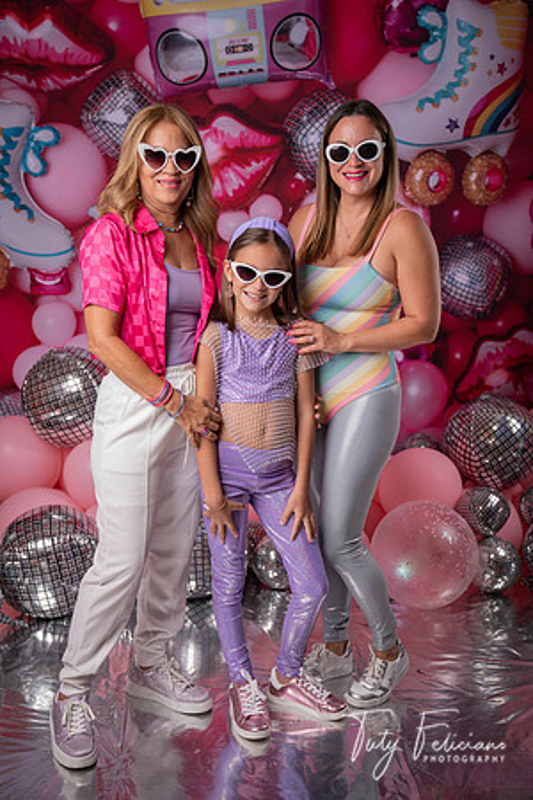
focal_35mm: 47
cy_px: 400
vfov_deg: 41.9
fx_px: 1044
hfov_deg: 28.6
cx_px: 266
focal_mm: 47
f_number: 3.5
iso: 80
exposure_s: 1/100
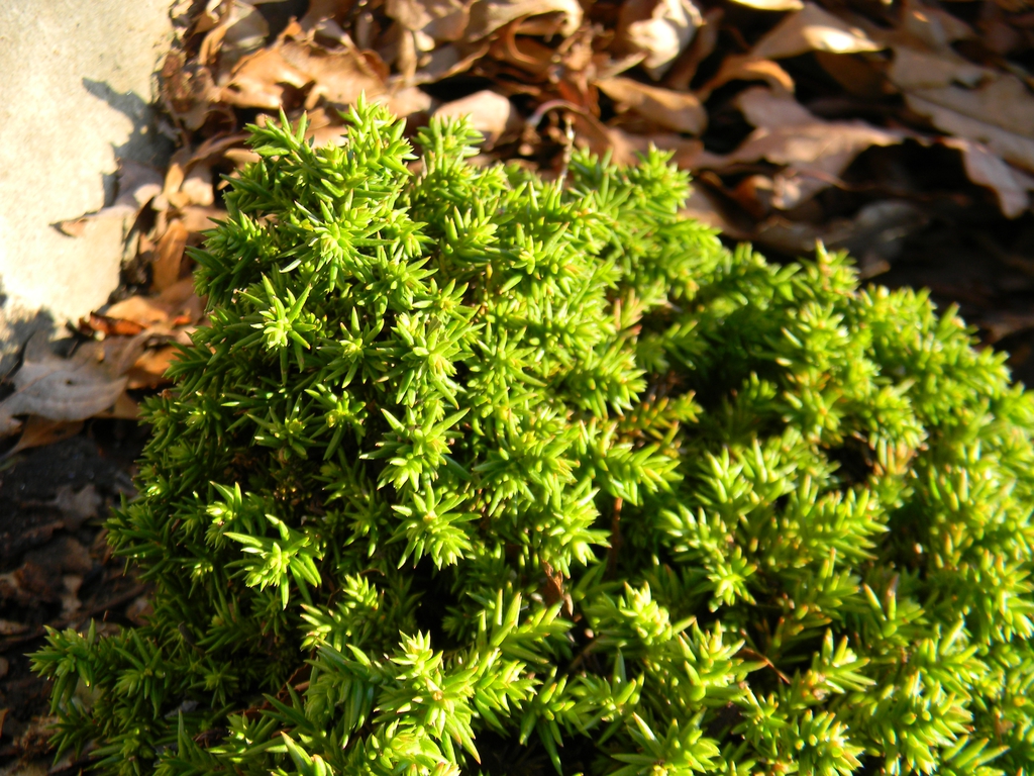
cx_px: 517
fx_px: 1075
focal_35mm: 36
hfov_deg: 51.4
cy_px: 388
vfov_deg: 39.7
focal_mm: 6.4
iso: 80
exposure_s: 1/67.3
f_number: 3.7
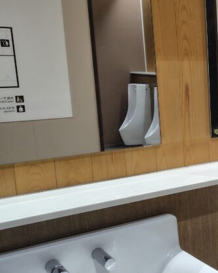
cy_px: 146
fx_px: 444
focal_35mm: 55
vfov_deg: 34.2
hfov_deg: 22.5
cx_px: 330
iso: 199
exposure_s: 1/120
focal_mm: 5.6
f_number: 1.9
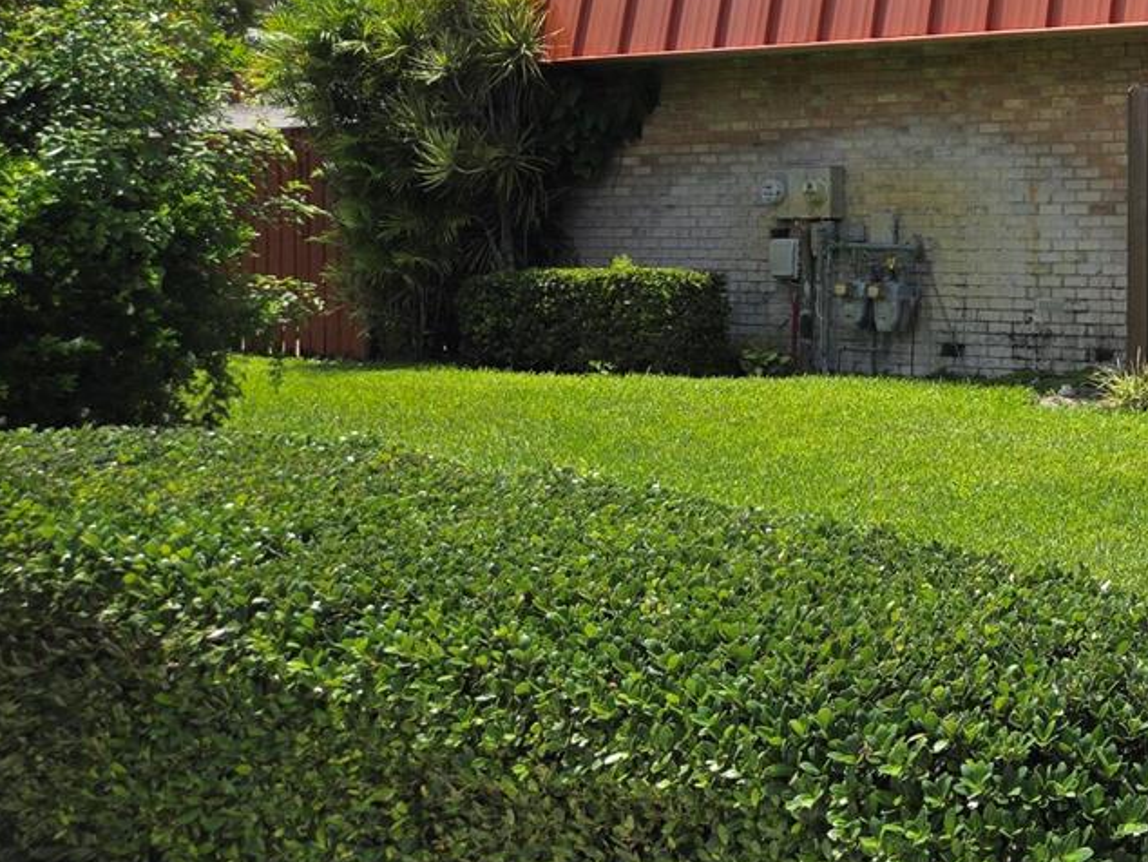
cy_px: 172
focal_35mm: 58
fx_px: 1924
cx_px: 1443
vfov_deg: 24.8
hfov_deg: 28.1
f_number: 1.8
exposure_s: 1/2105
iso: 25
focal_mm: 5.4
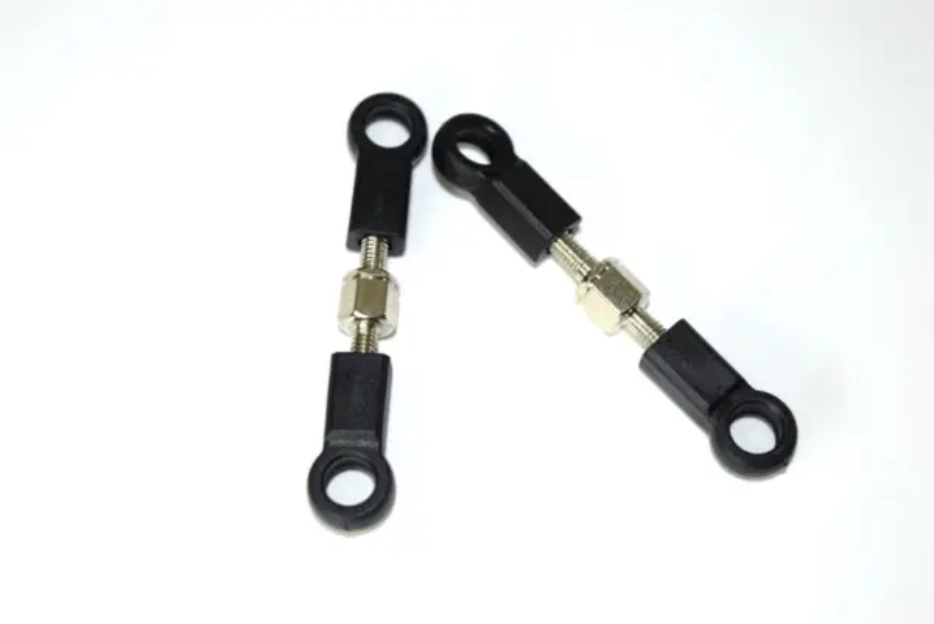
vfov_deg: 16.6
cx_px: 467
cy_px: 312
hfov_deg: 24.6
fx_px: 2142
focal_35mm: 82
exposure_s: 1/100
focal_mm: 55
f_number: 5.6
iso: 100
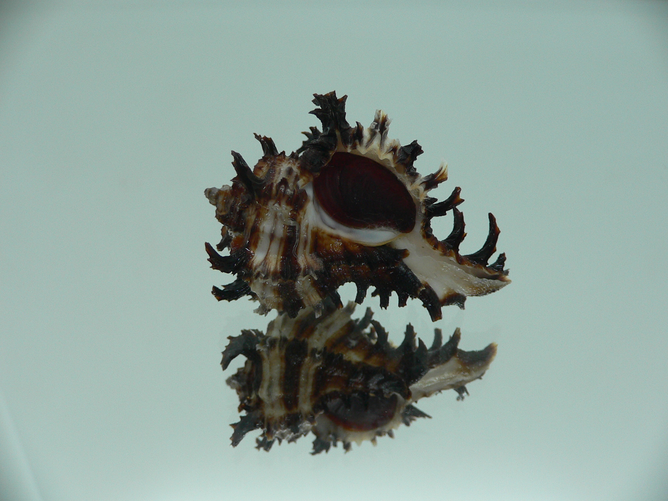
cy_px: 250
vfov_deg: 40.7
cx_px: 334
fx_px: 675
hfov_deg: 52.6
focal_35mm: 35
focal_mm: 4.6
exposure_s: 1/60
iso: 100
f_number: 2.8
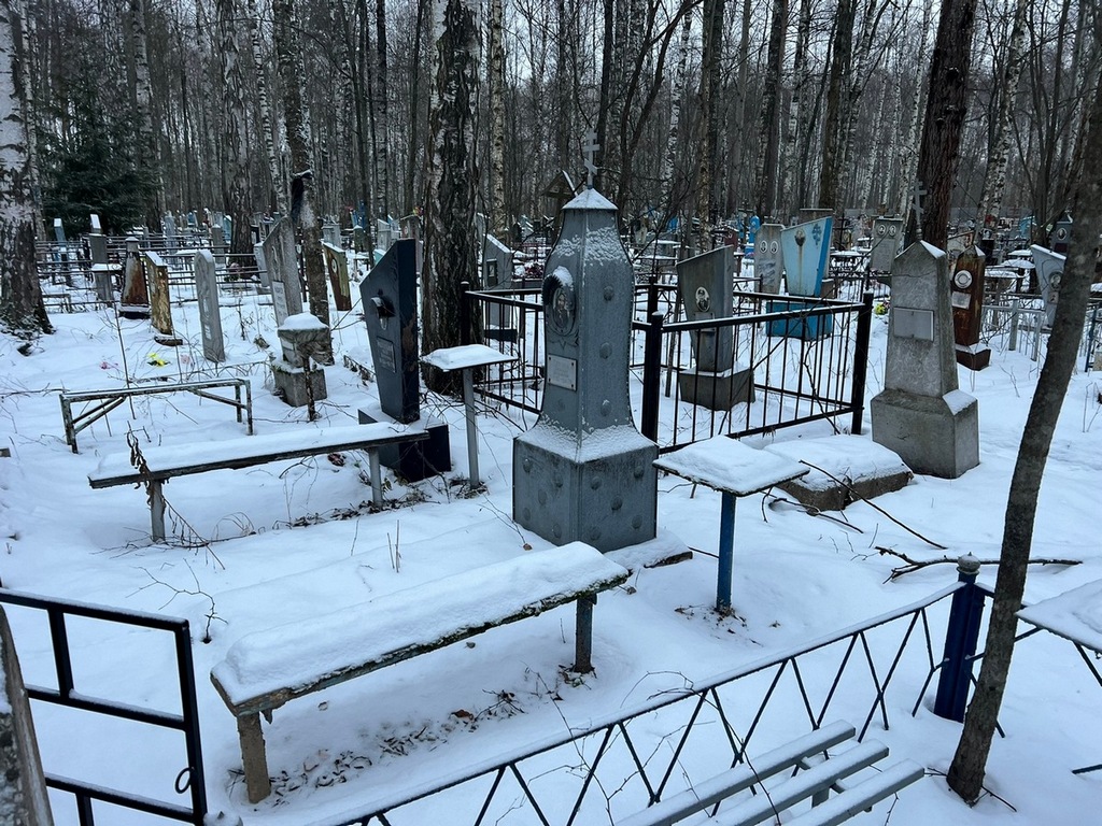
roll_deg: -0.6
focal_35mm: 26
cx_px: 551
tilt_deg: -11.4
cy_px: 413
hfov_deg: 67.3
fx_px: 828
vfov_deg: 53.1
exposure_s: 1/121
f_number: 1.5
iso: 100
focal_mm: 5.7
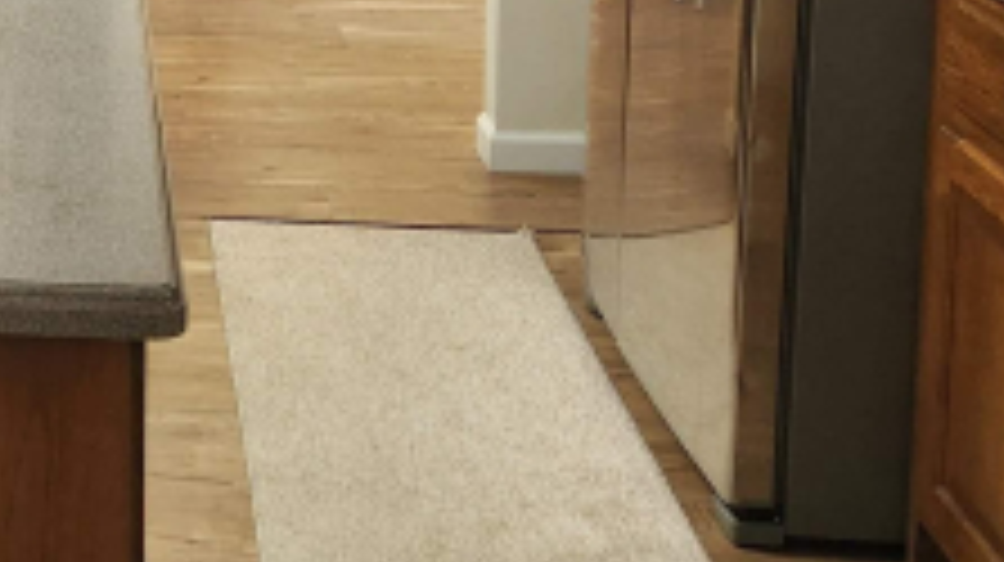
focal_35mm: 75
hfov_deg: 25.5
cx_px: -191
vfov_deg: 15.1
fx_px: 1995
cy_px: -229
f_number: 1.8
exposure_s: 1/120
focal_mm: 5.4
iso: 320
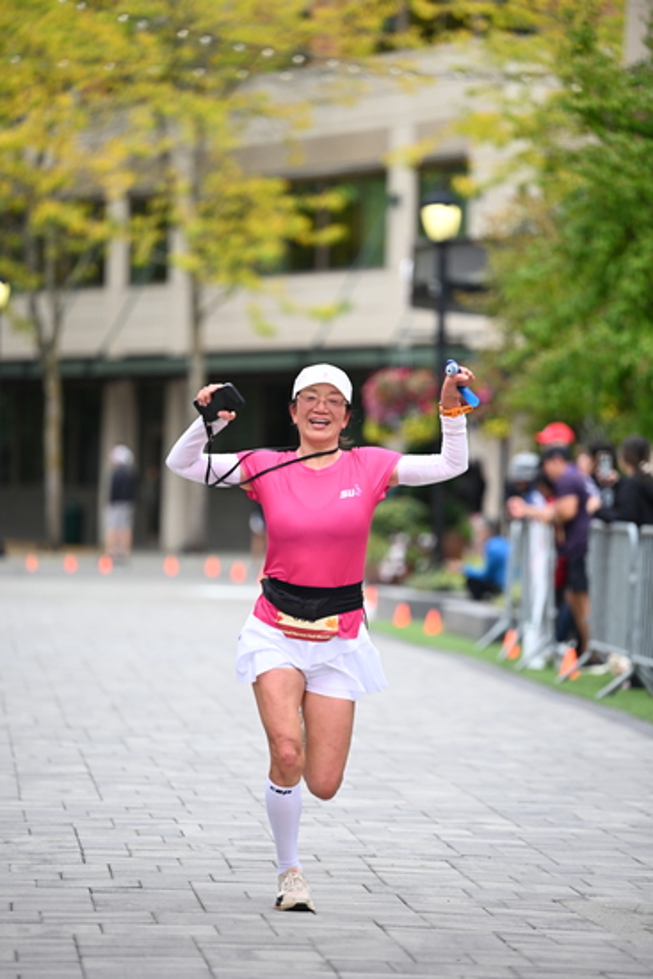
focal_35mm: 175
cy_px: 490
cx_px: 326
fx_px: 4758
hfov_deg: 7.9
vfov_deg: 11.7
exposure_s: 1/1600
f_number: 2.8
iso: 640
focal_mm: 175
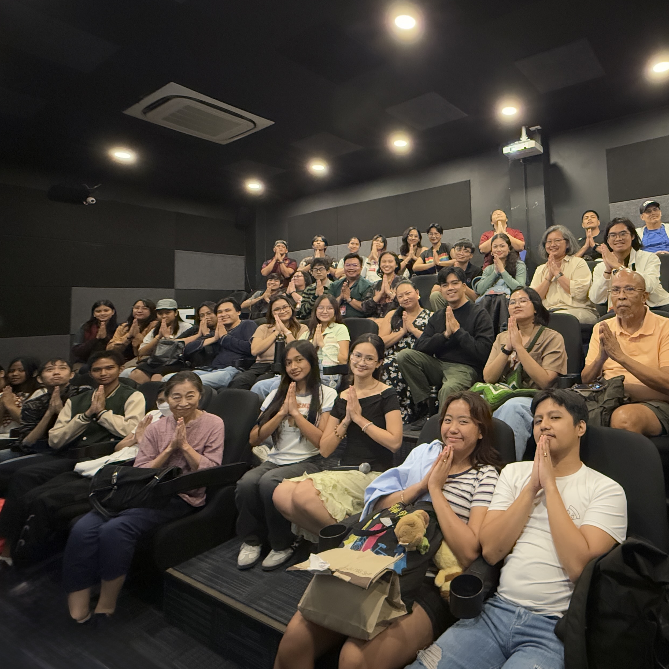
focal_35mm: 20
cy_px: 273
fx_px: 437
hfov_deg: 71.2
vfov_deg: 74.1
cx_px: 477
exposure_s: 1/40
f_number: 2.2
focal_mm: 2.22
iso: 1250
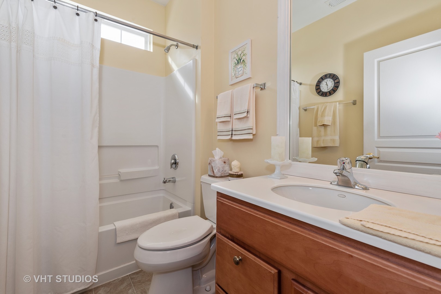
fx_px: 184
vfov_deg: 77.3
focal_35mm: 15
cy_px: 147
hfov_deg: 100.4
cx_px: 220
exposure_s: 1/30
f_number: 8
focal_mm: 15
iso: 200
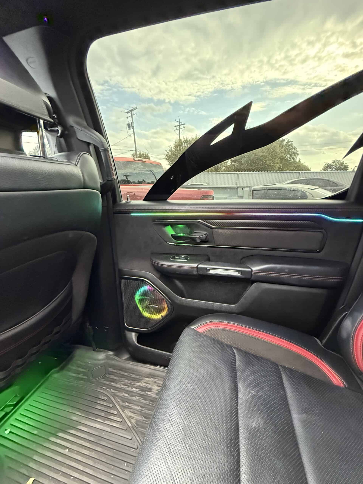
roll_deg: +0.5
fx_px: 196
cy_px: 242
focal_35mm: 14
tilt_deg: -17.9
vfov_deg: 102.1
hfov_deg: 85.7
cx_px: 182
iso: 1600
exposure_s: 1/56
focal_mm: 2.22
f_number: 2.2
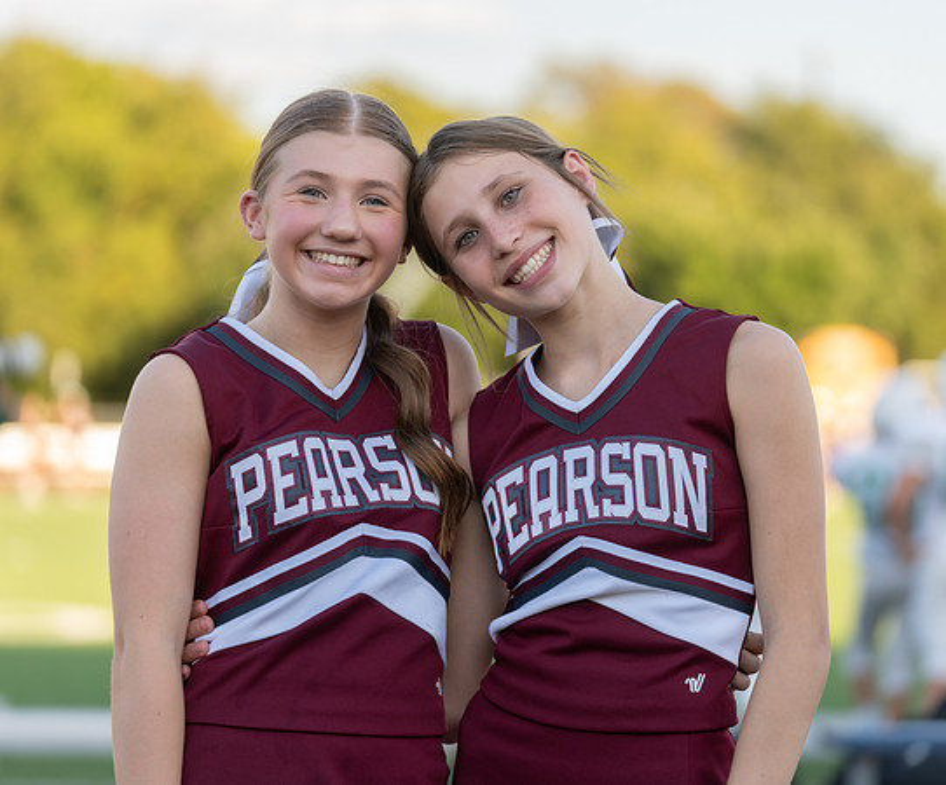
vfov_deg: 11.3
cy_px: 383
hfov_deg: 13.6
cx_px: 504
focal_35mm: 139
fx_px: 3954
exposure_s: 1/320
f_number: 2.8
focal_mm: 118
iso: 100
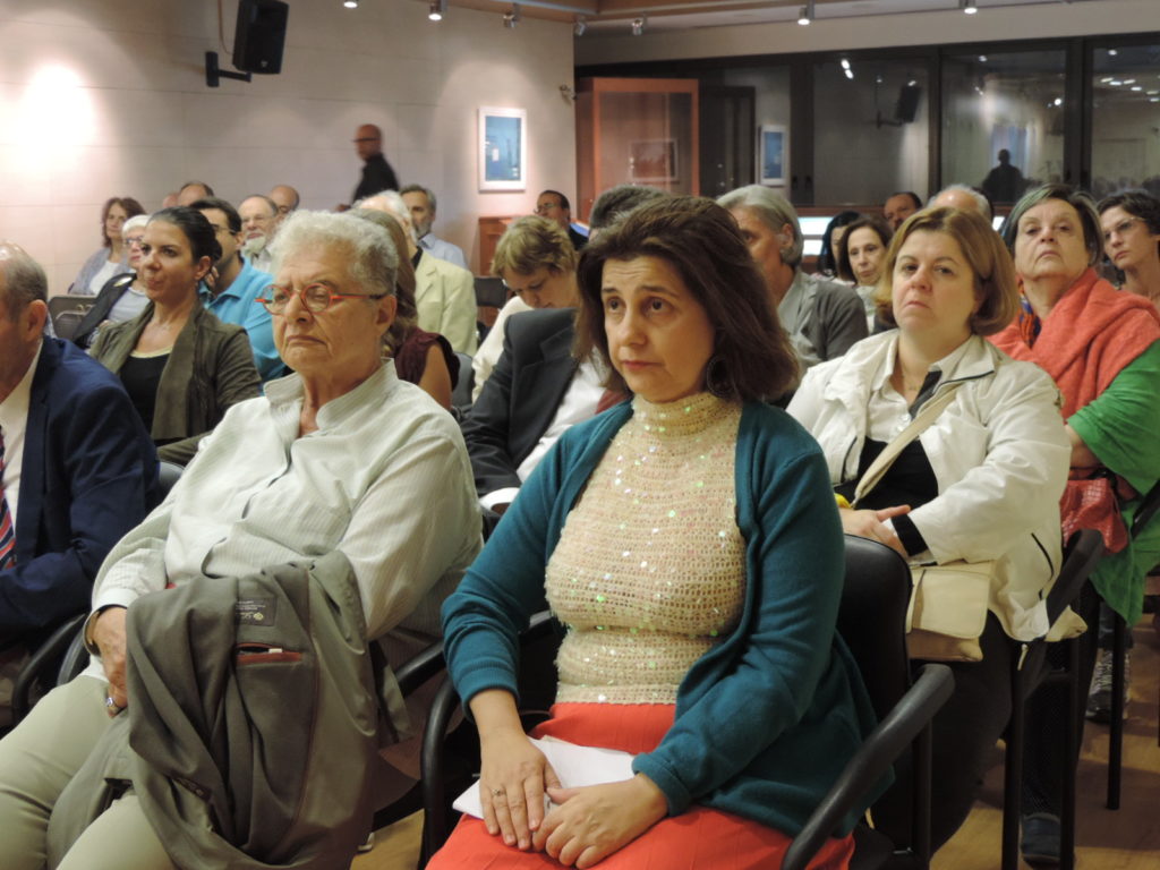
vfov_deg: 30.9
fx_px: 1575
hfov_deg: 40.4
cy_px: 435
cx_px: 580
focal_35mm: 47
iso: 400
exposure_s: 1/15
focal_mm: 8.3
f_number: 3.5
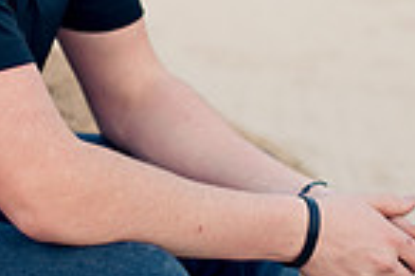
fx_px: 1773
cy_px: -48
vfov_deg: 8.8
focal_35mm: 154
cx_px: 124
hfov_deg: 13.3
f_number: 2.5
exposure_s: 1/500
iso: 200
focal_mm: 50
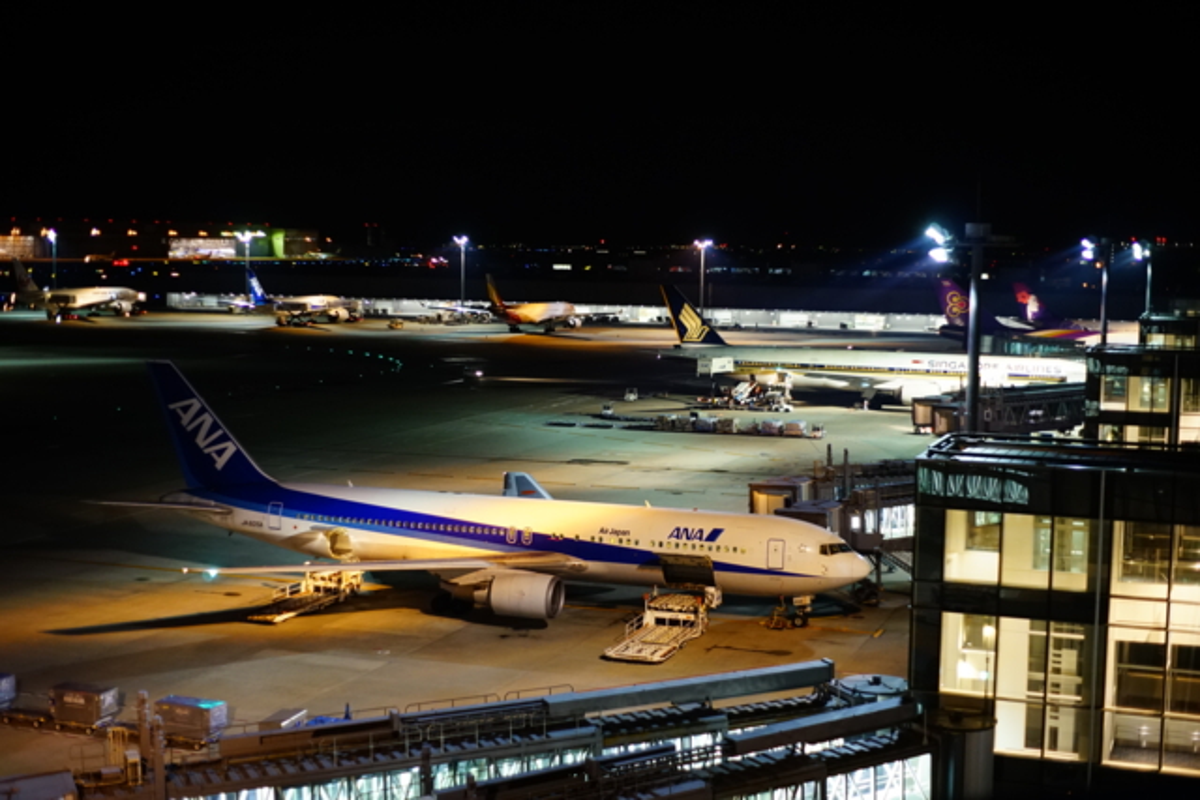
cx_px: 600
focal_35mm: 50
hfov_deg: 39.6
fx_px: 1667
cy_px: 400
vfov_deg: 27.0
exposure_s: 1/40
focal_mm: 50
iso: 1600
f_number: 2
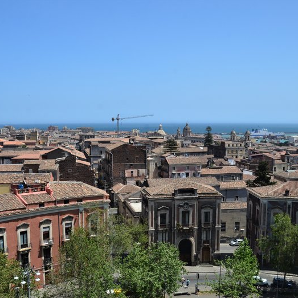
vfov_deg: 47.2
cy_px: 150
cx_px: 131
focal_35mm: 35
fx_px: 341
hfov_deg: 47.1
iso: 320
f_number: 10
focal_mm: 18
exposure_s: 1/250
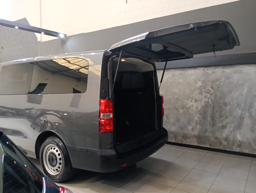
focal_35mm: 27
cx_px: 128
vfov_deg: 51.5
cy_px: 96
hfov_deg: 65.2
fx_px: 200
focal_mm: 3.98
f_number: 16
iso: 500
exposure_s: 1/33.3
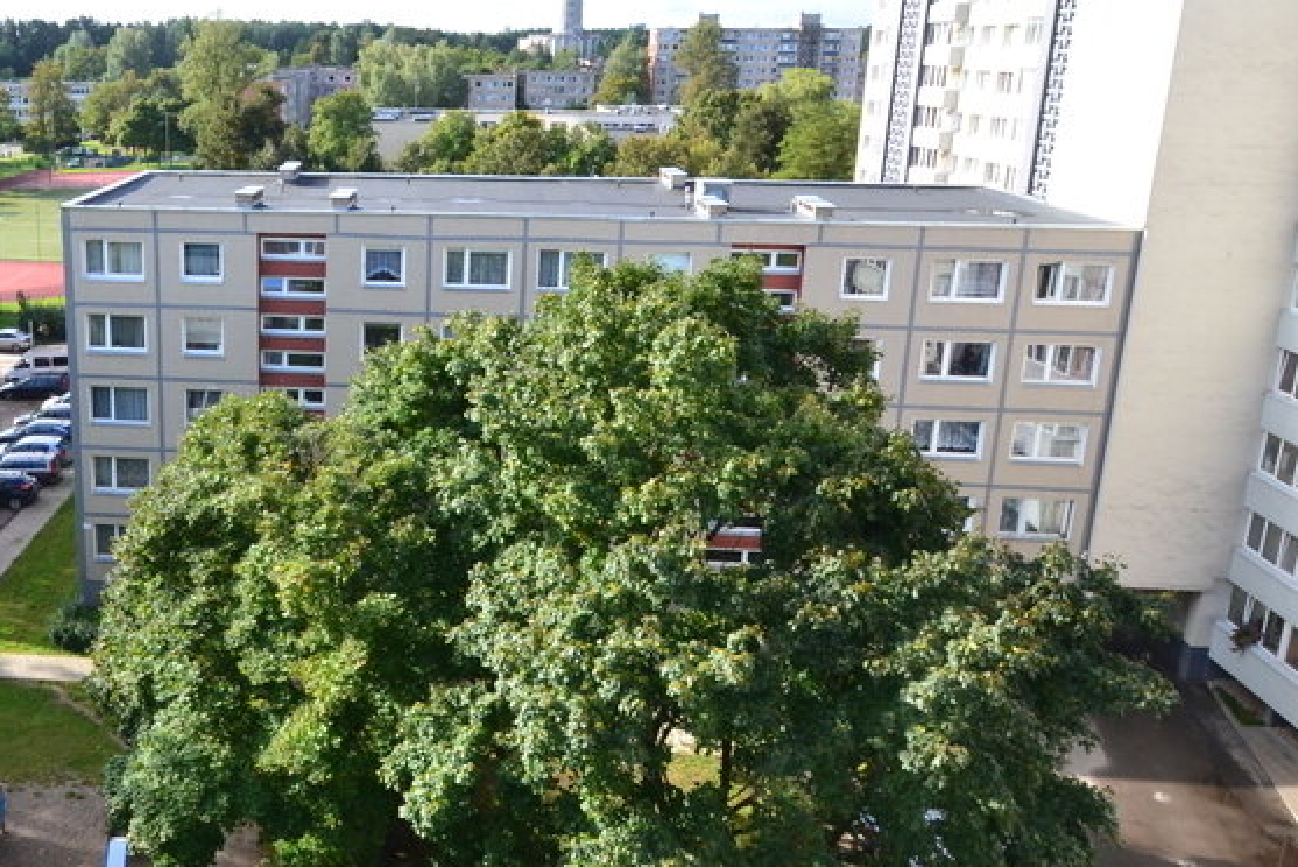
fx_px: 1118
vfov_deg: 42.0
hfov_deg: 57.3
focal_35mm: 31
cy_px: 308
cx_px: 329
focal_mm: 10
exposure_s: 1/160
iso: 400
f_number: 9
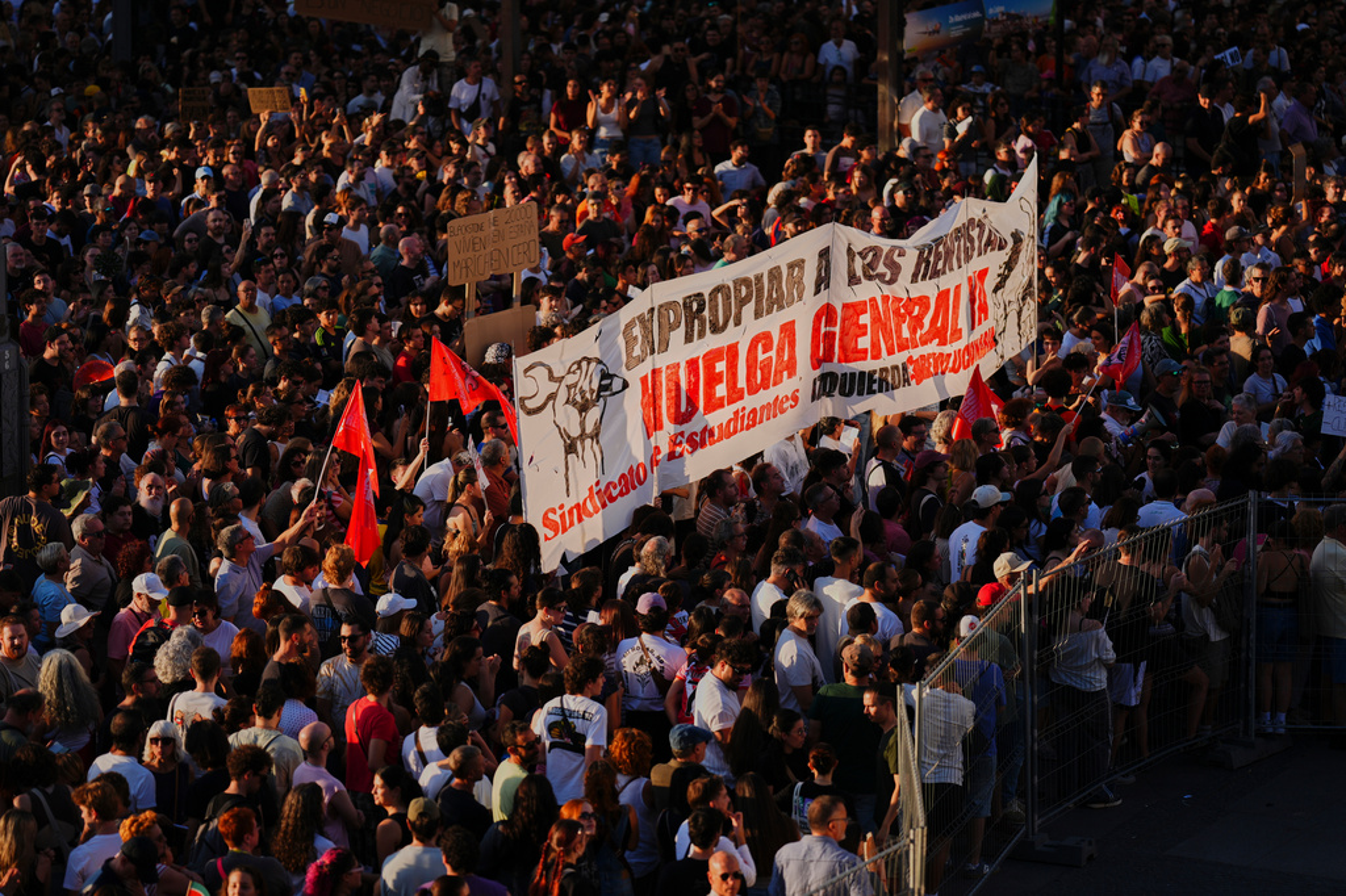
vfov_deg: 10.2
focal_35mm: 135
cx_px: 673
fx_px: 5046
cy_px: 448
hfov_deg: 15.2
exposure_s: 1/3200
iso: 125
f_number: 1.8
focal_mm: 135
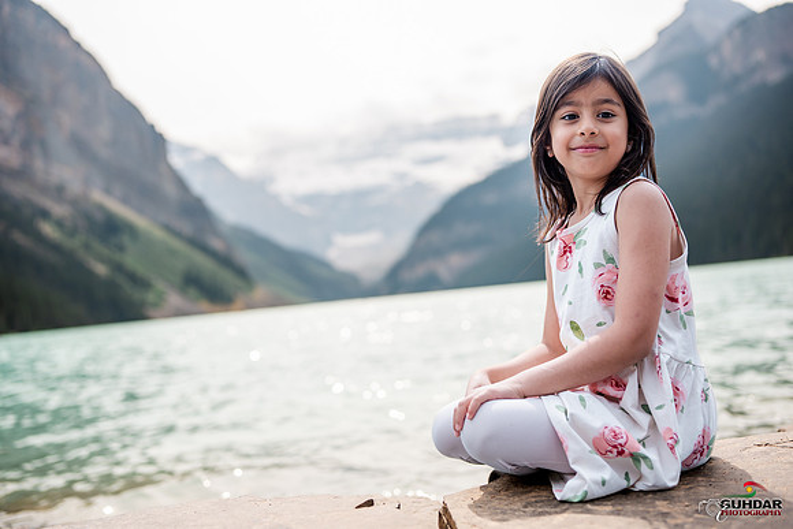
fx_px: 771
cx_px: 396
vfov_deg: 37.9
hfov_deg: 54.4
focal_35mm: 35
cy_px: 264
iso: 200
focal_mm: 35
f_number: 2
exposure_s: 1/4000
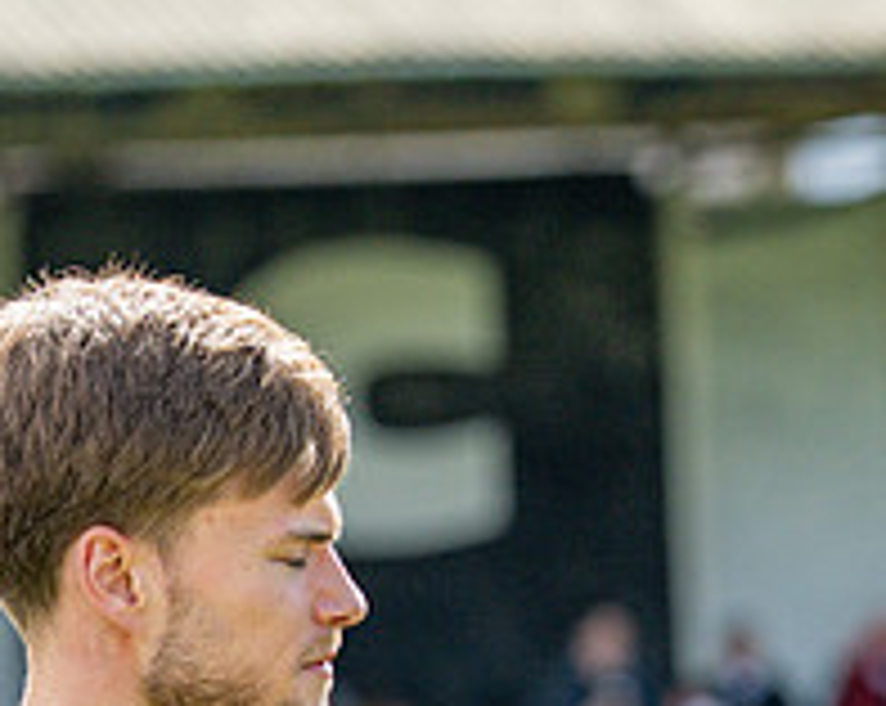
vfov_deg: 2.4
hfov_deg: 3.0
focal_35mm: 652
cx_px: 29
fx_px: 17071
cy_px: 935
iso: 200
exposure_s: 1/1250
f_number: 4
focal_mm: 135
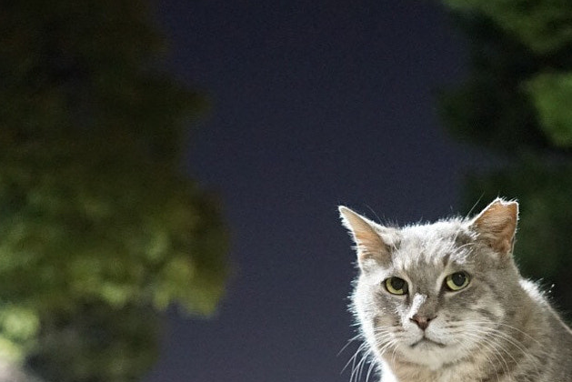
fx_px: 1415
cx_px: 399
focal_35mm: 89
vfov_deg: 15.2
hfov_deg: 22.7
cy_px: 340
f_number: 2.8
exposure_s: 1/20
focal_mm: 35
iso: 6400
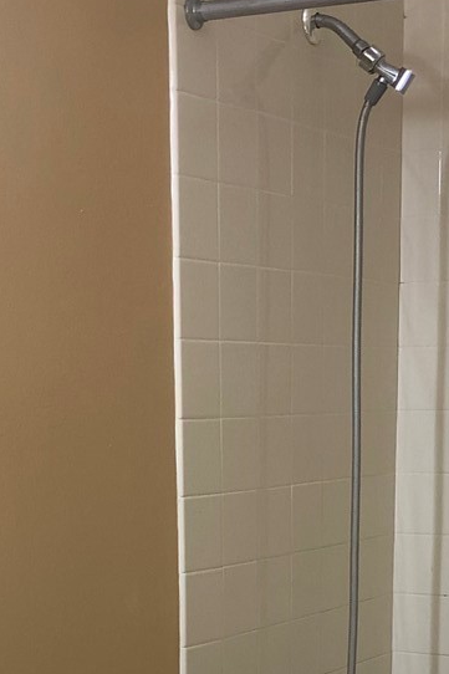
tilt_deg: -13.2
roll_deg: +1.3
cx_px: 265
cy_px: 745
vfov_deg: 22.3
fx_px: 1610
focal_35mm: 86
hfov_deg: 15.9
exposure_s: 1/24
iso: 32
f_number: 1.8
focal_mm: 3.99
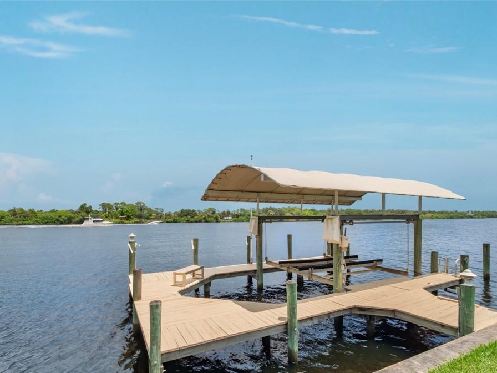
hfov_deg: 94.5
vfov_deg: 77.7
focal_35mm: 16
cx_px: 251
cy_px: 213
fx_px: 230
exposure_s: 1/640
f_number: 7.1
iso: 200
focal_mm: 7
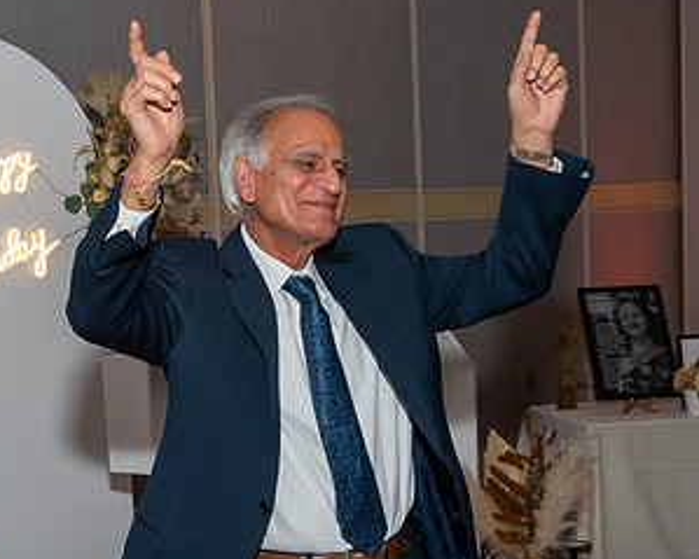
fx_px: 1758
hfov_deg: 22.2
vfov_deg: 18.0
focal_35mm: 85
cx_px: 142
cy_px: 399
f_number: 6.3
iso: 500
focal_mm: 24
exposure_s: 1/250
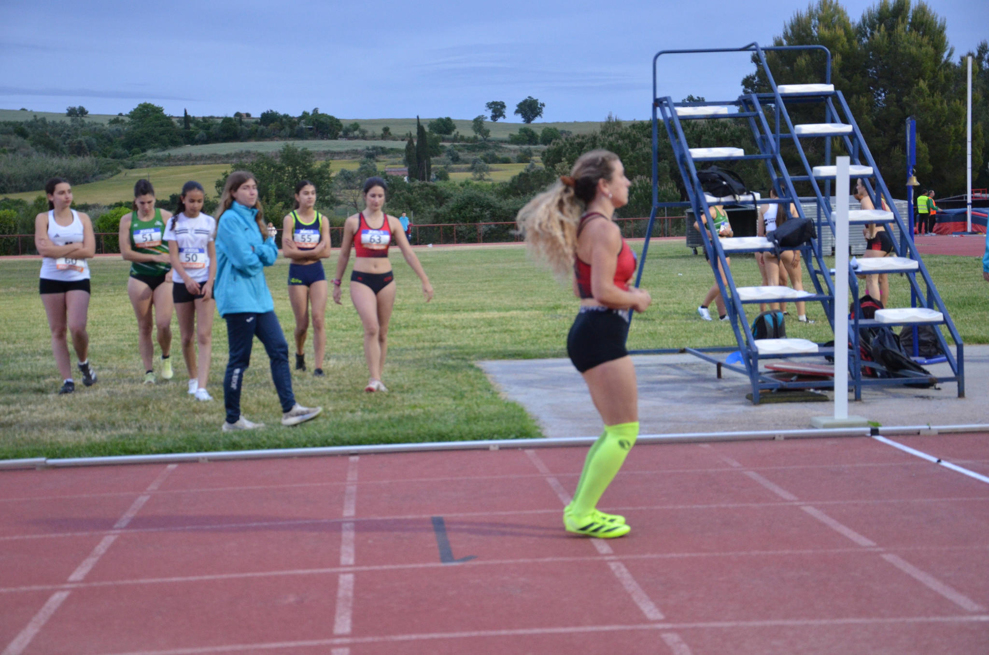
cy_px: 328
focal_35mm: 68
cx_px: 494
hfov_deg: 29.9
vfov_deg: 20.1
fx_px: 1850
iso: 1600
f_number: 4.8
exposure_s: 1/160
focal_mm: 45
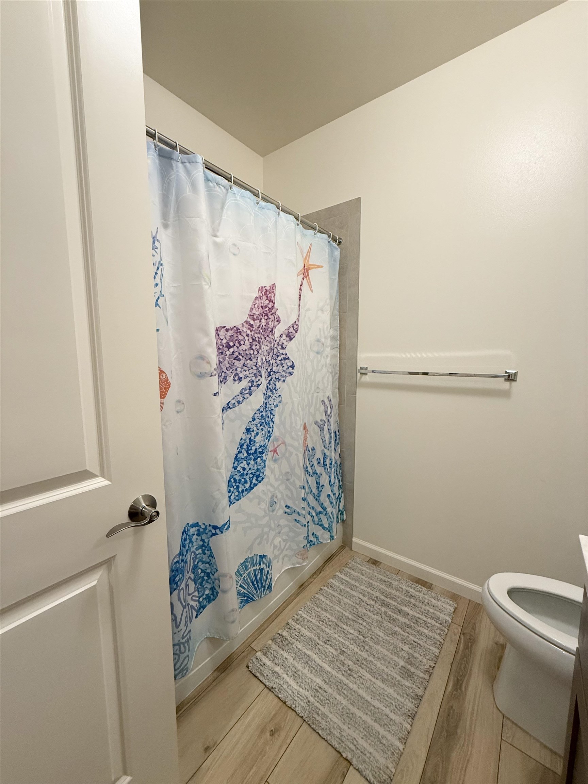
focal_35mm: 14
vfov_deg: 102.1
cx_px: 294
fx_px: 317
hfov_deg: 85.7
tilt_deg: -6.0
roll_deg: -0.5
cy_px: 392
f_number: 2.2
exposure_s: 1/60
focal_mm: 2.22
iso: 200
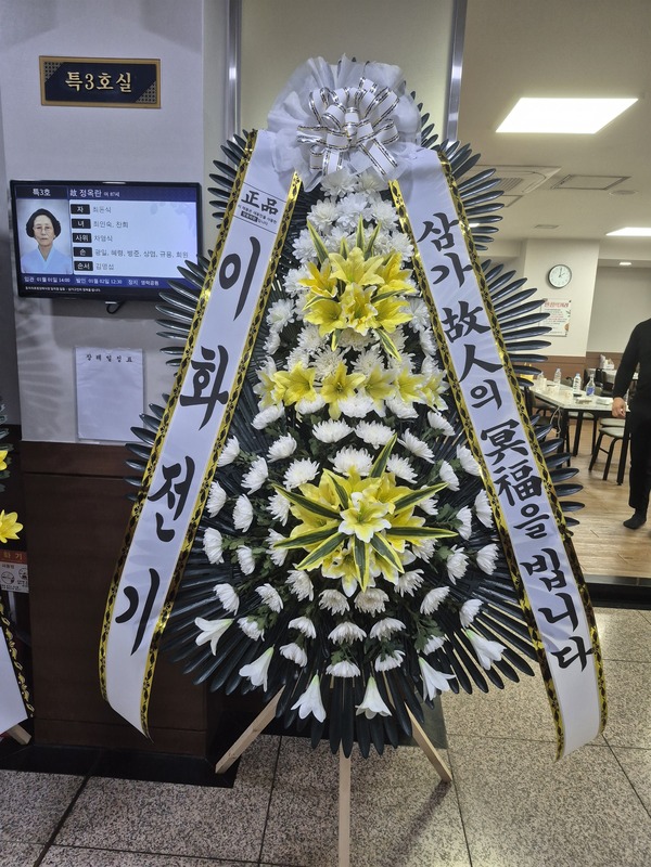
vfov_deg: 73.9
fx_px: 577
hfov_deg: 58.9
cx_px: 326
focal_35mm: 23
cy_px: 434
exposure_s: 1/120
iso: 320
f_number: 1.8
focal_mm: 5.4
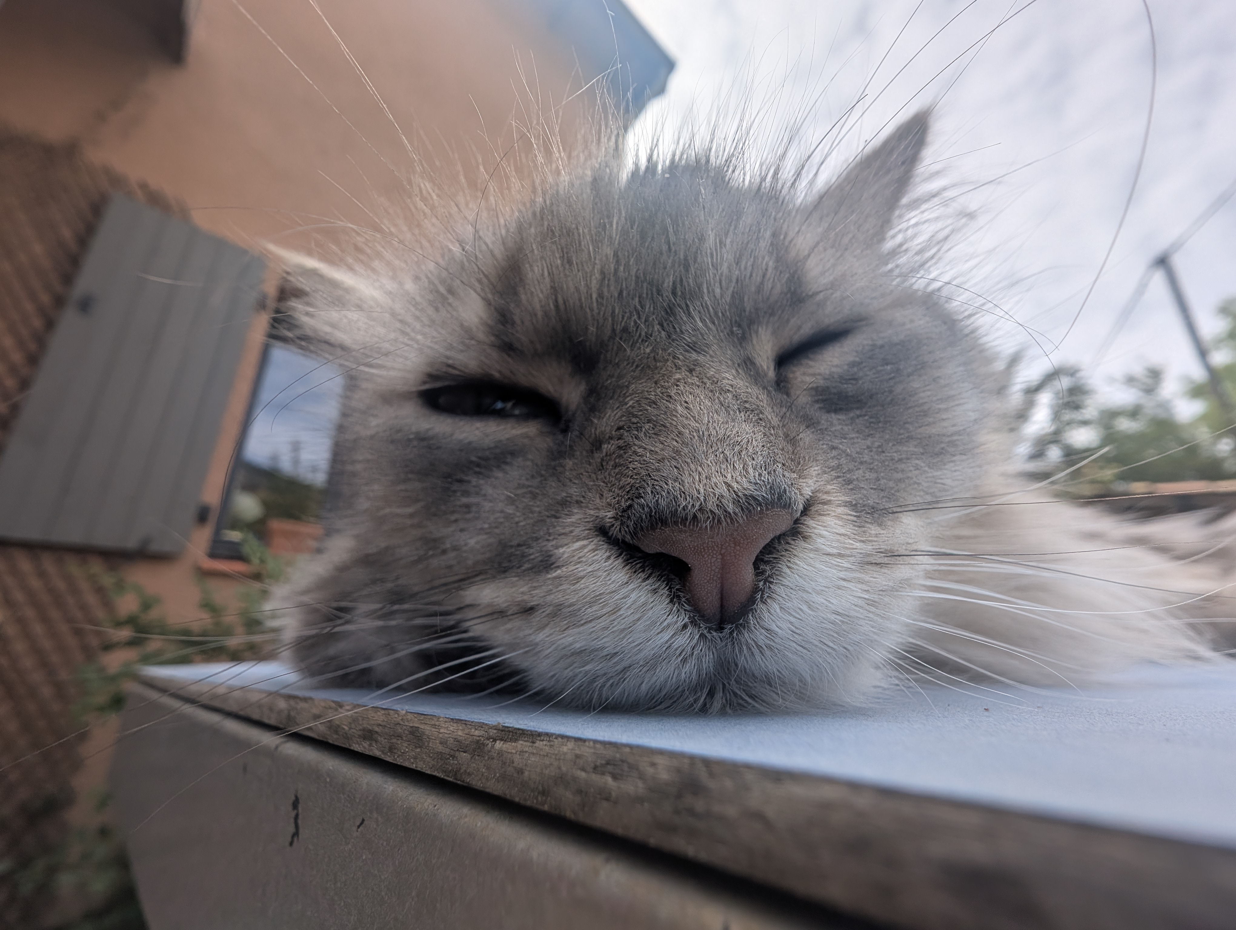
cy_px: 465
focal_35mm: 13
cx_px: 618
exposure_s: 1/1451
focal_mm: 1.95
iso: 41
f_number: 2.2
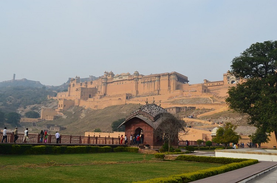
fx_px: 253
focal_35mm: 33
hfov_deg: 57.3
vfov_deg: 39.8
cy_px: 92
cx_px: 138
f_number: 11
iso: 360
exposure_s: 1/500
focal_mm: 22
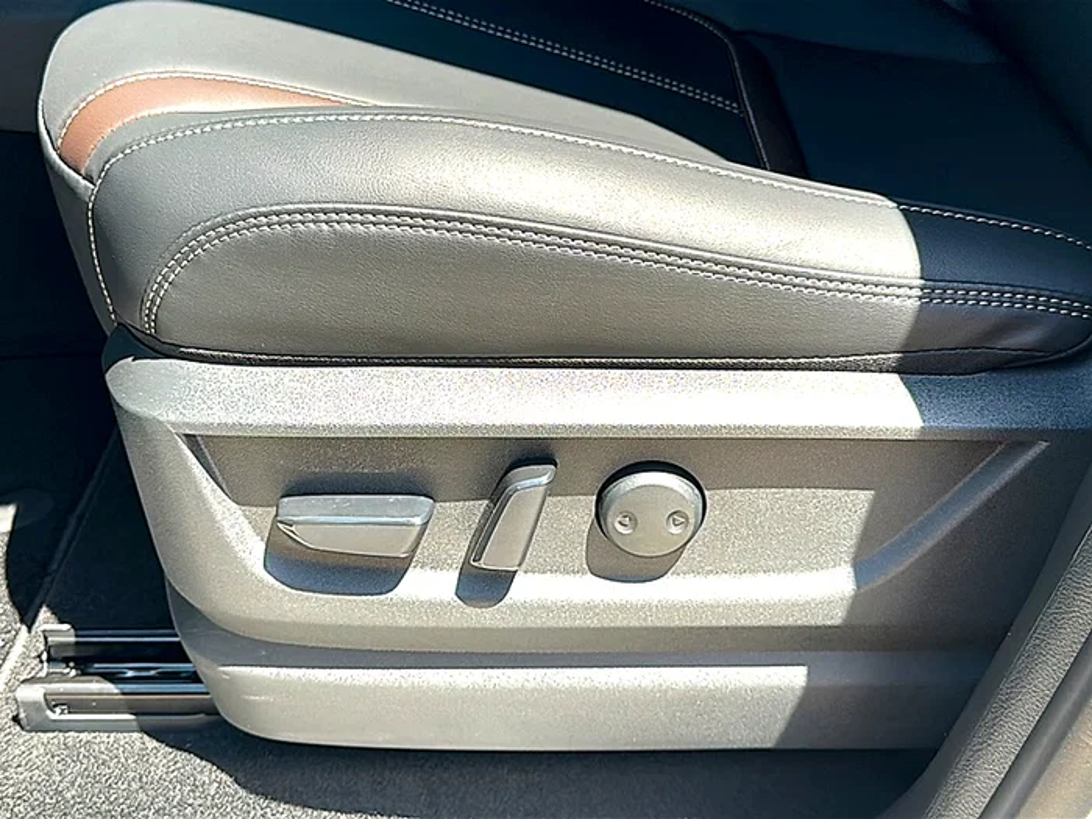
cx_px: 546
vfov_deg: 38.7
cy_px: 410
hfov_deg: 50.1
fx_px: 1167
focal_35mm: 37
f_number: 1.78
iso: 80
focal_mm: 6.86
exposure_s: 1/527
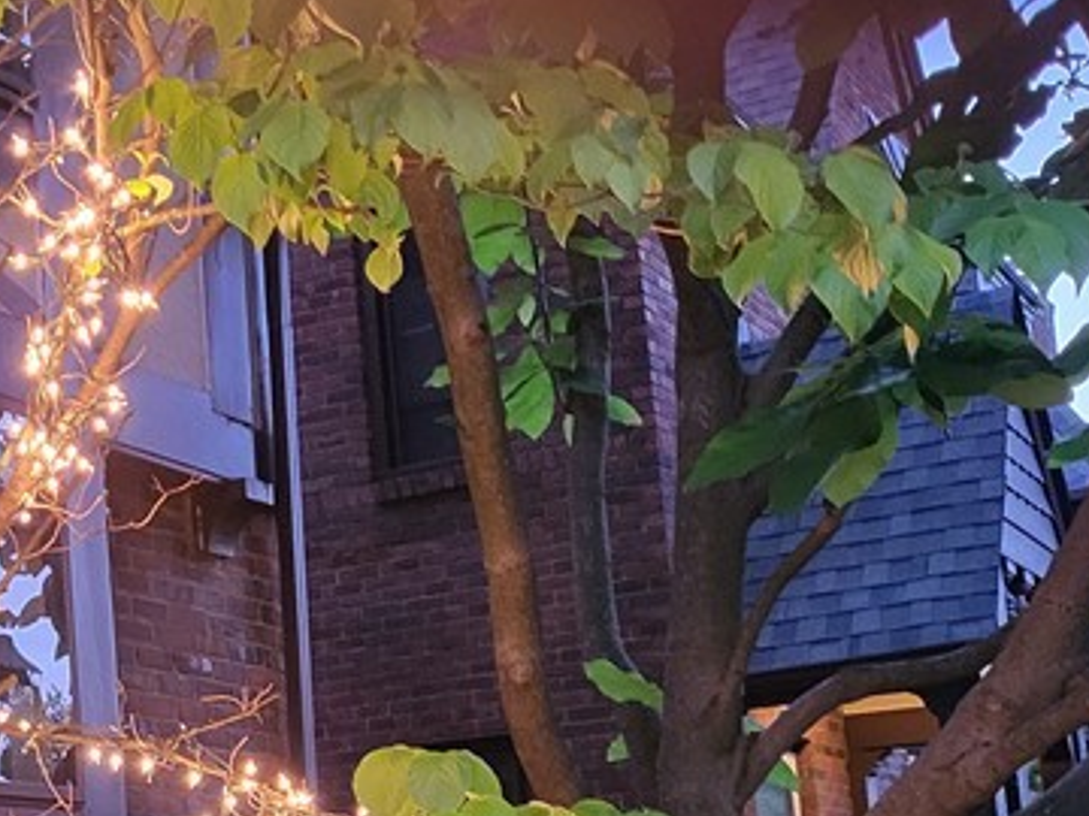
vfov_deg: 19.6
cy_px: 695
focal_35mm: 74
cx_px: -27
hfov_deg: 24.9
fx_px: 2328
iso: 640
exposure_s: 1/40
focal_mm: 5.4
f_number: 1.8
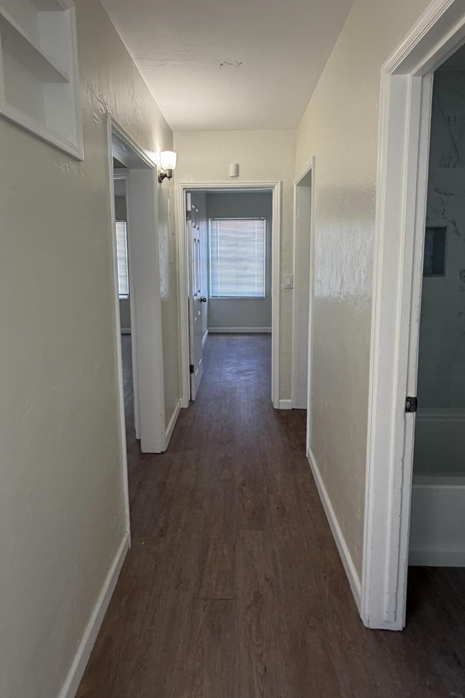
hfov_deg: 64.5
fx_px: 368
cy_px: 297
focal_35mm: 19
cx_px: 224
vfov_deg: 86.3
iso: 250
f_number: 2.2
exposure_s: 1/120
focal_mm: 2.22
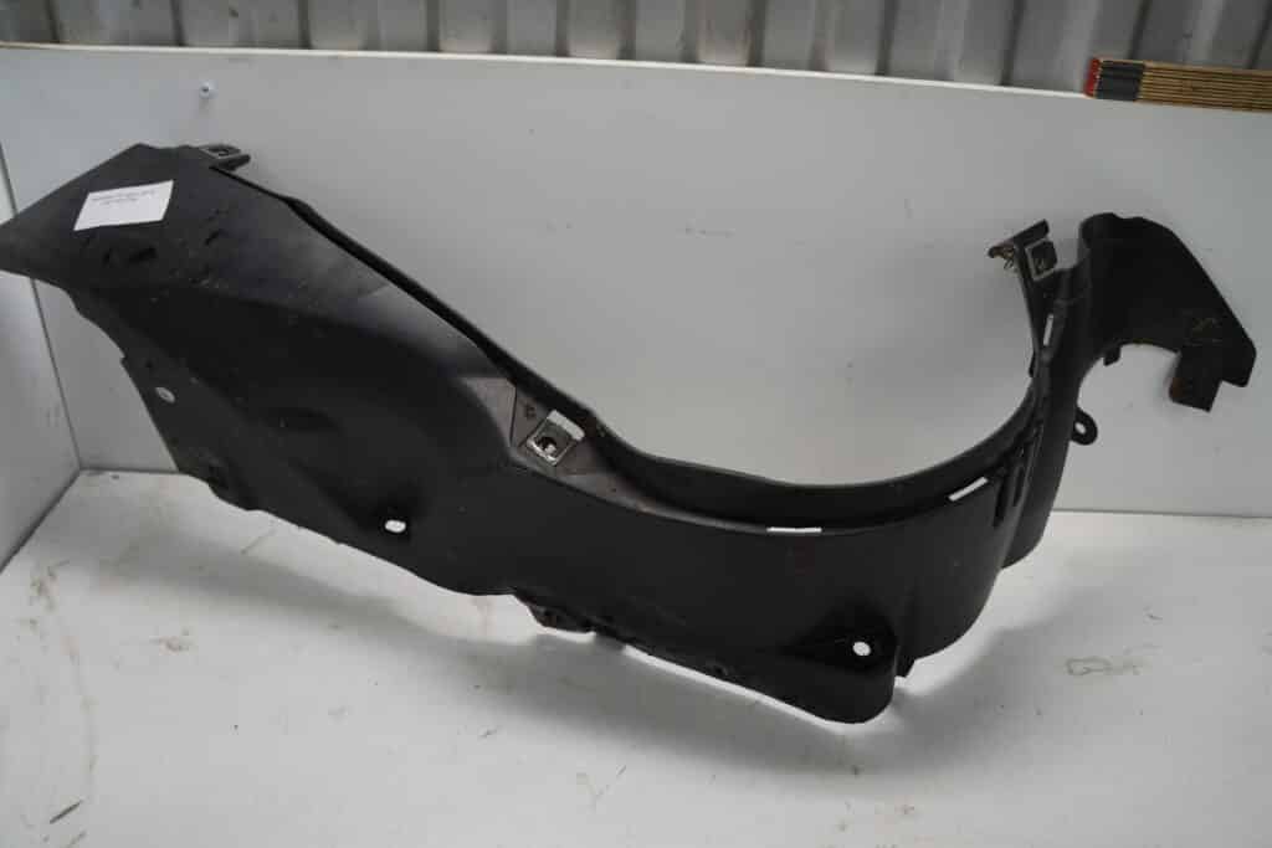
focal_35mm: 27
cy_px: 424
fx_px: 954
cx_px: 636
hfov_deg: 67.4
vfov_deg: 47.9
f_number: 4
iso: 125
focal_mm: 18
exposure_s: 1/60
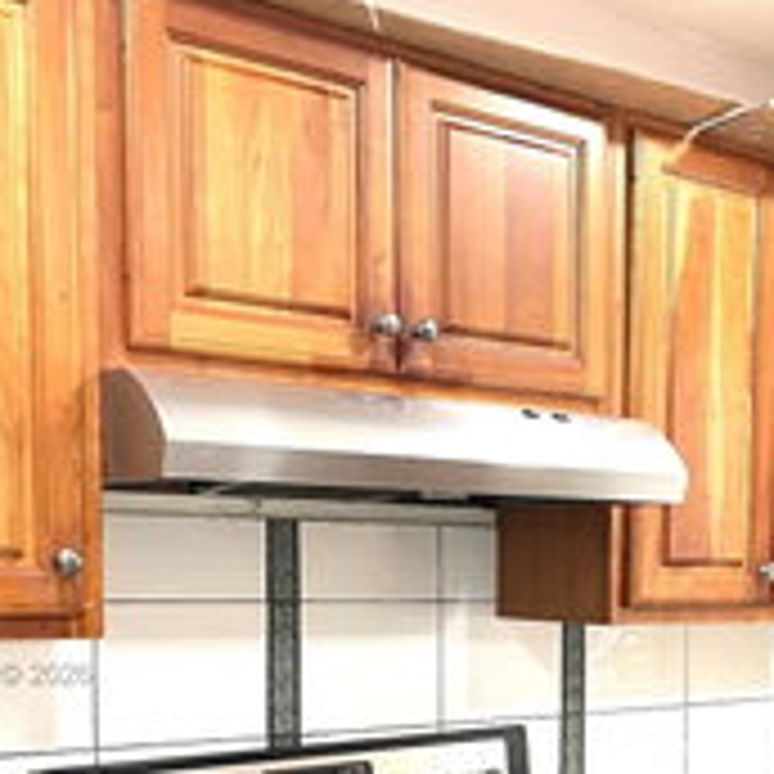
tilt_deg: -3.5
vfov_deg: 29.0
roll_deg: -0.9
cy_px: 675
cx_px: 677
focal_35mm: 57
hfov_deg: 29.0
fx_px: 1442
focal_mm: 4.2
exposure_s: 1/60
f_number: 1.6
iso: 160
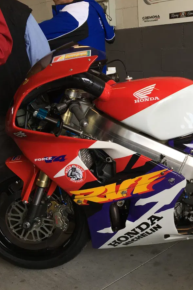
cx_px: 189
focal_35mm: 41
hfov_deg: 30.5
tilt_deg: -12.5
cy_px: 144
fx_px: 330
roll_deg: -0.5
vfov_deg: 47.4
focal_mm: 4.15
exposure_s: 1/113
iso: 25
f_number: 2.2
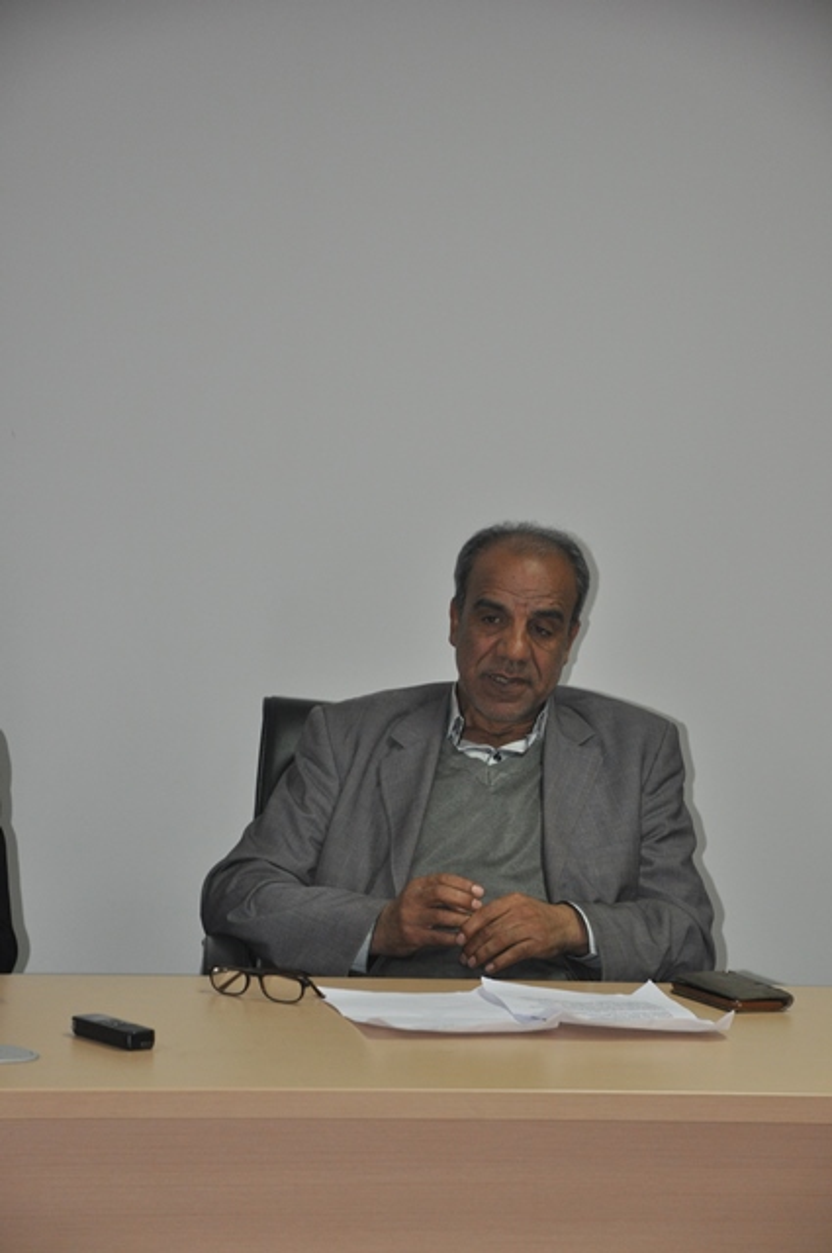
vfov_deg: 19.5
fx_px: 3650
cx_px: 416
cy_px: 626
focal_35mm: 105
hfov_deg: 13.0
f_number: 4.5
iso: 800
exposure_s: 1/60
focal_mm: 70
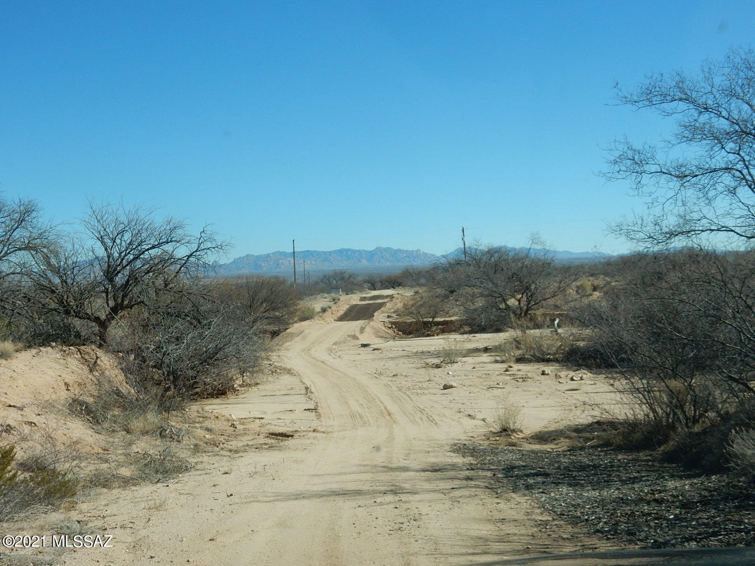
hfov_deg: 43.9
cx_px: 378
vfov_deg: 33.6
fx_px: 938
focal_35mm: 43
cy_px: 283
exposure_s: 1/1000
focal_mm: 7.6
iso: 125
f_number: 4.2
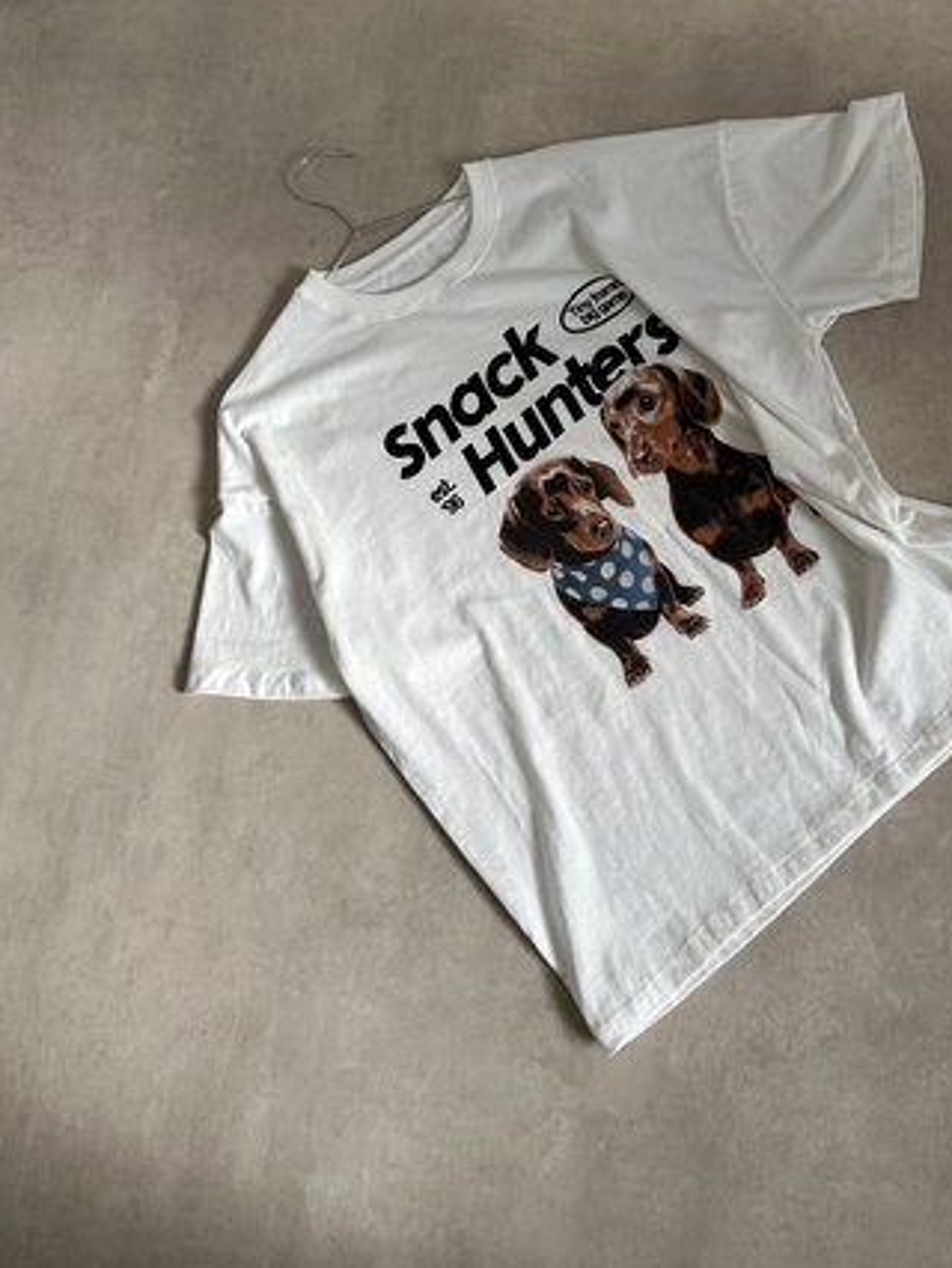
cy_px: 502
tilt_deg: -74.1
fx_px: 1099
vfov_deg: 59.4
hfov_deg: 46.6
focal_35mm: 30
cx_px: 565
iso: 80
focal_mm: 6.86
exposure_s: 1/496
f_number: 1.78
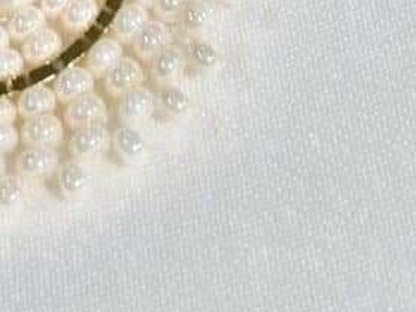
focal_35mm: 191
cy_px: -361
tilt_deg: -56.2
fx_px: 2294
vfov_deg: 7.4
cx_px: 70
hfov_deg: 10.3
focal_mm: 5.96
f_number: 1.6
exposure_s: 1/256
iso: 32
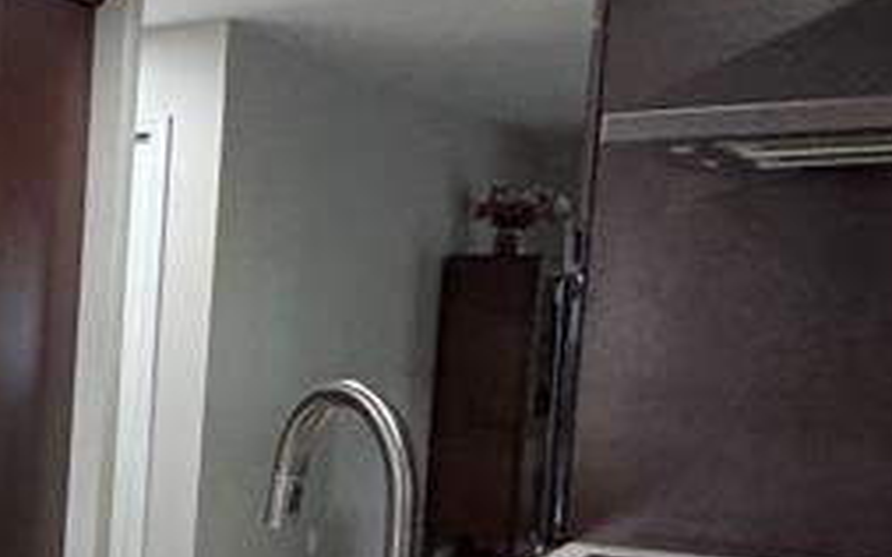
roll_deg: -2.4
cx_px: -631
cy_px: 405
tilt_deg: -5.4
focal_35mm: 60
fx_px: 1458
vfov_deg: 21.5
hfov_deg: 22.8
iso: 500
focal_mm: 2.22
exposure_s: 1/60
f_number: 2.2
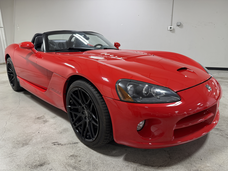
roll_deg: -0.5
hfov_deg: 71.6
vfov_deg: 56.8
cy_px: 86
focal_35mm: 24
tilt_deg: -15.4
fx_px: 158
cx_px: 114
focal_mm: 6.76
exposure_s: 1/120
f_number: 1.78
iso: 125
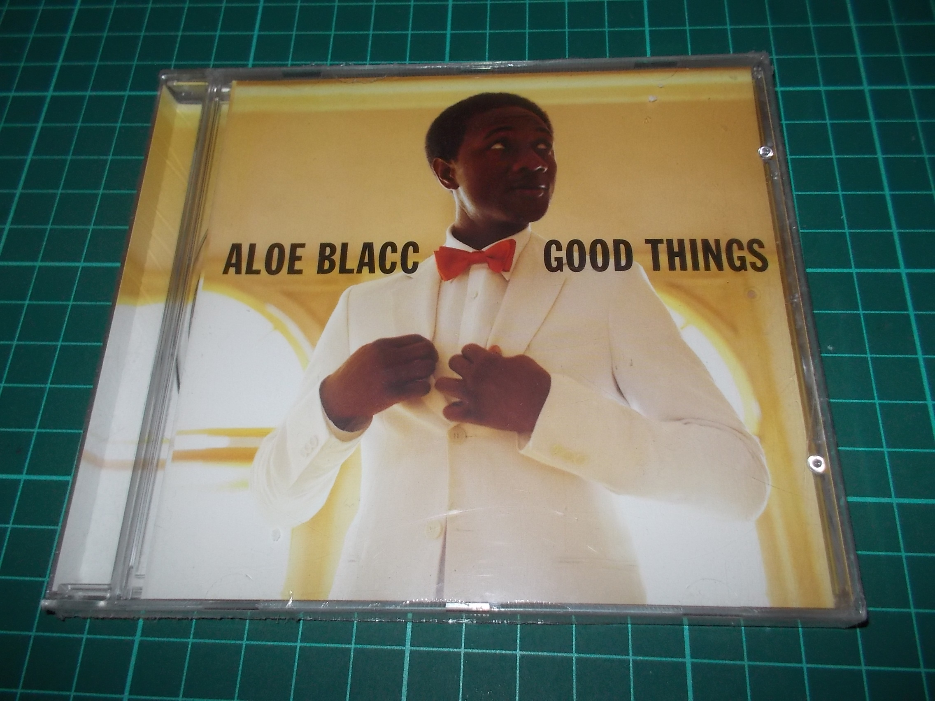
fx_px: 783
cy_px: 350
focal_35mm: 29
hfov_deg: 61.7
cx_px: 468
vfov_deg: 48.2
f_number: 3.3
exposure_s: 1/30
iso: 200
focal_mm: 4.1
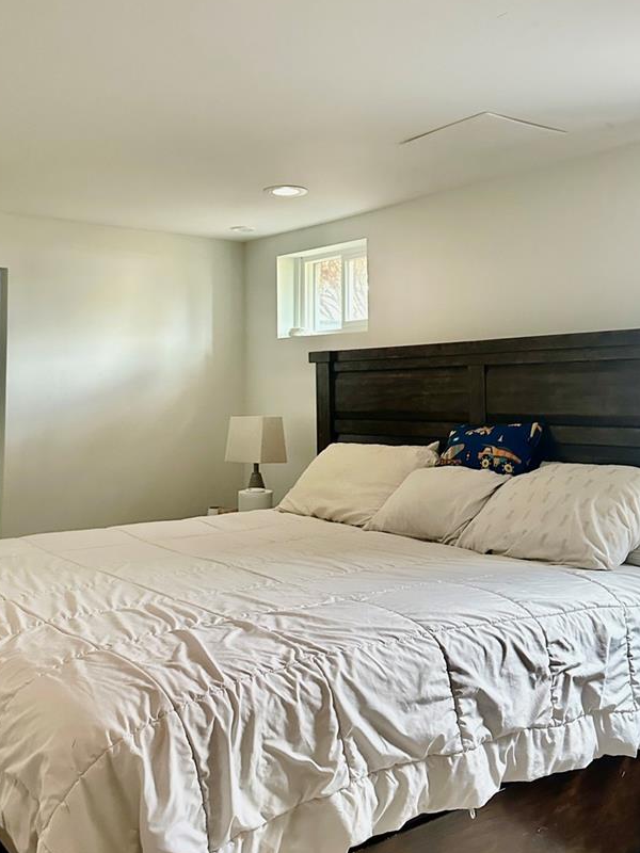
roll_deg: +0.4
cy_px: 353
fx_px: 887
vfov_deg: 51.1
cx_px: 311
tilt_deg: +2.0
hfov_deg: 39.7
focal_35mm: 36
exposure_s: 1/60
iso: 640
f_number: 1.78
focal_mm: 6.86
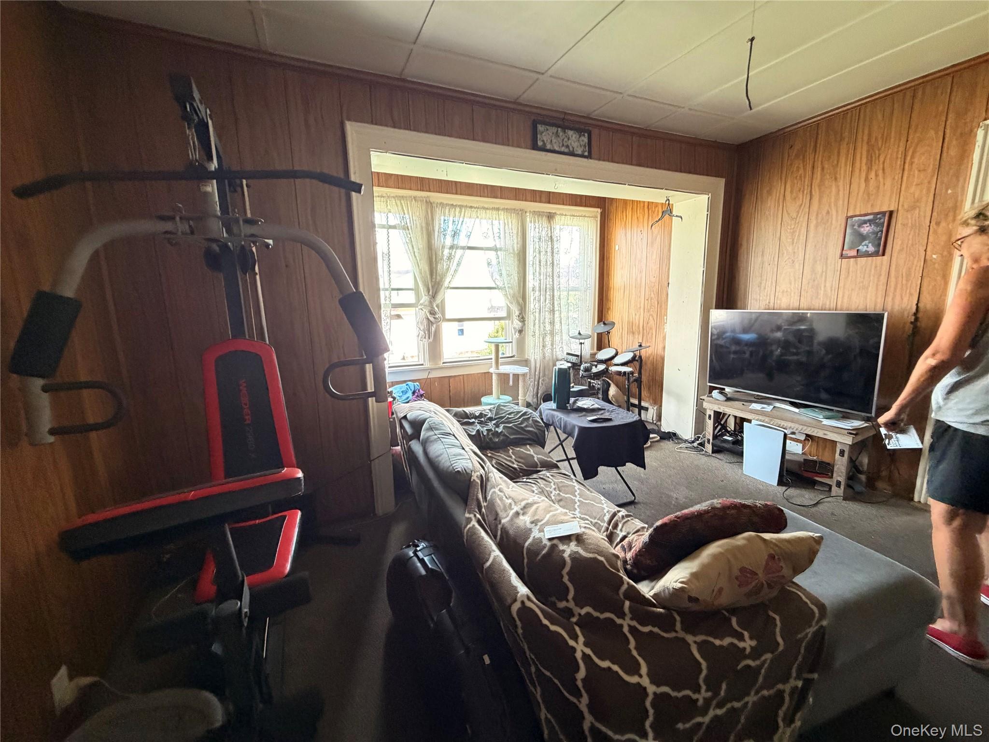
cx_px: 494
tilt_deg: -10.5
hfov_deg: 102.1
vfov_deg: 85.7
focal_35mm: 14
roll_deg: +1.3
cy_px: 371
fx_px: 400
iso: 400
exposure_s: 1/60
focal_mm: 2.22
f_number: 2.2
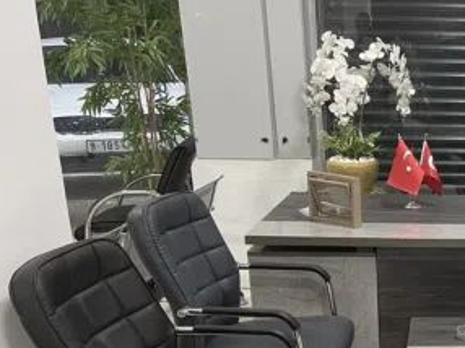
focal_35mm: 56
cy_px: 286
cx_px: 511
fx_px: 752
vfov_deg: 25.5
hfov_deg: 30.7
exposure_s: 1/50
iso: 160
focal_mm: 5.1
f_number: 1.6
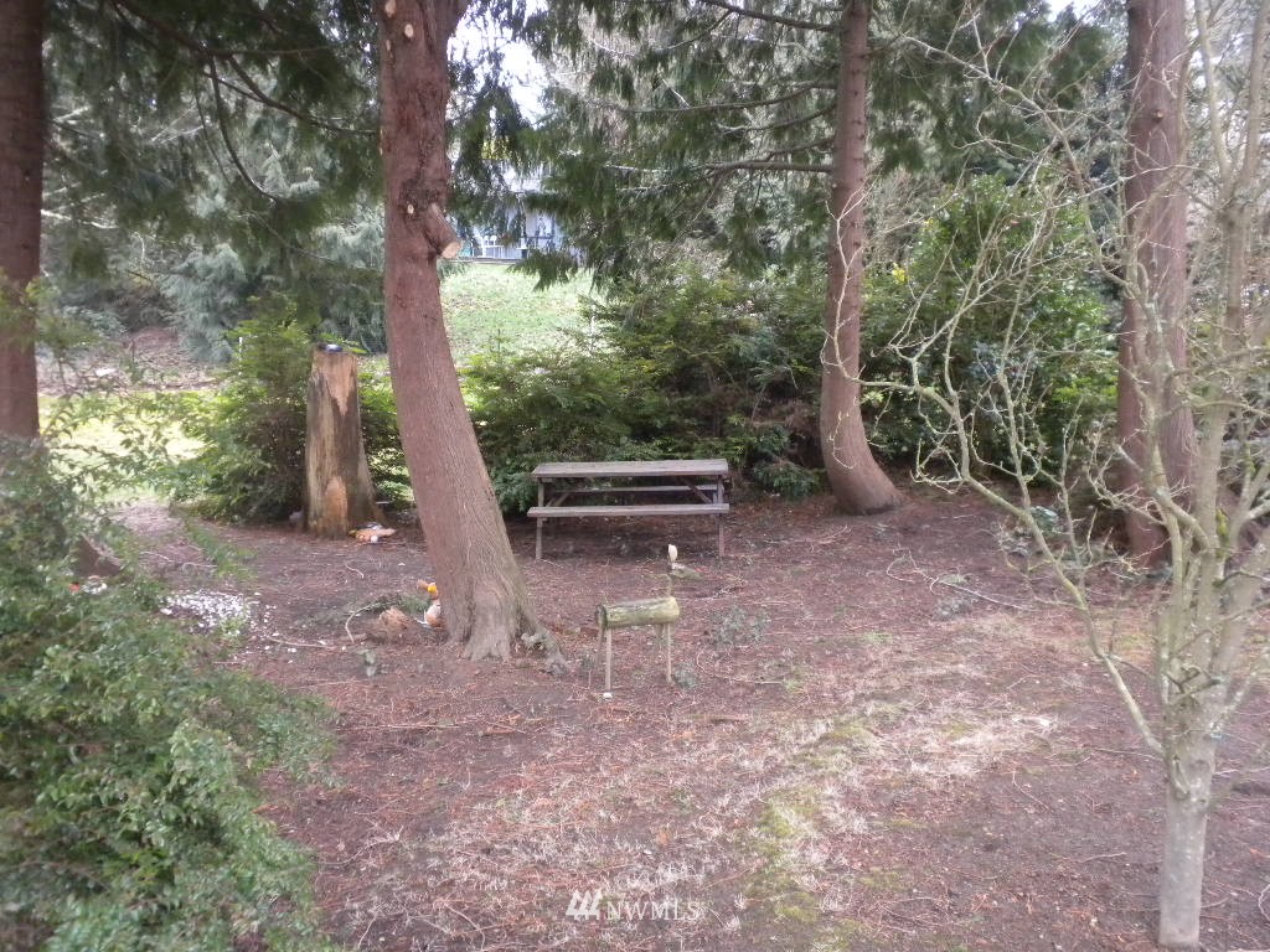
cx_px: 635
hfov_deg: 50.1
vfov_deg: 38.7
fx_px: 1357
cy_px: 476
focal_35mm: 37
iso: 400
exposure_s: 1/30
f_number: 3.5
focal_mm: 6.6
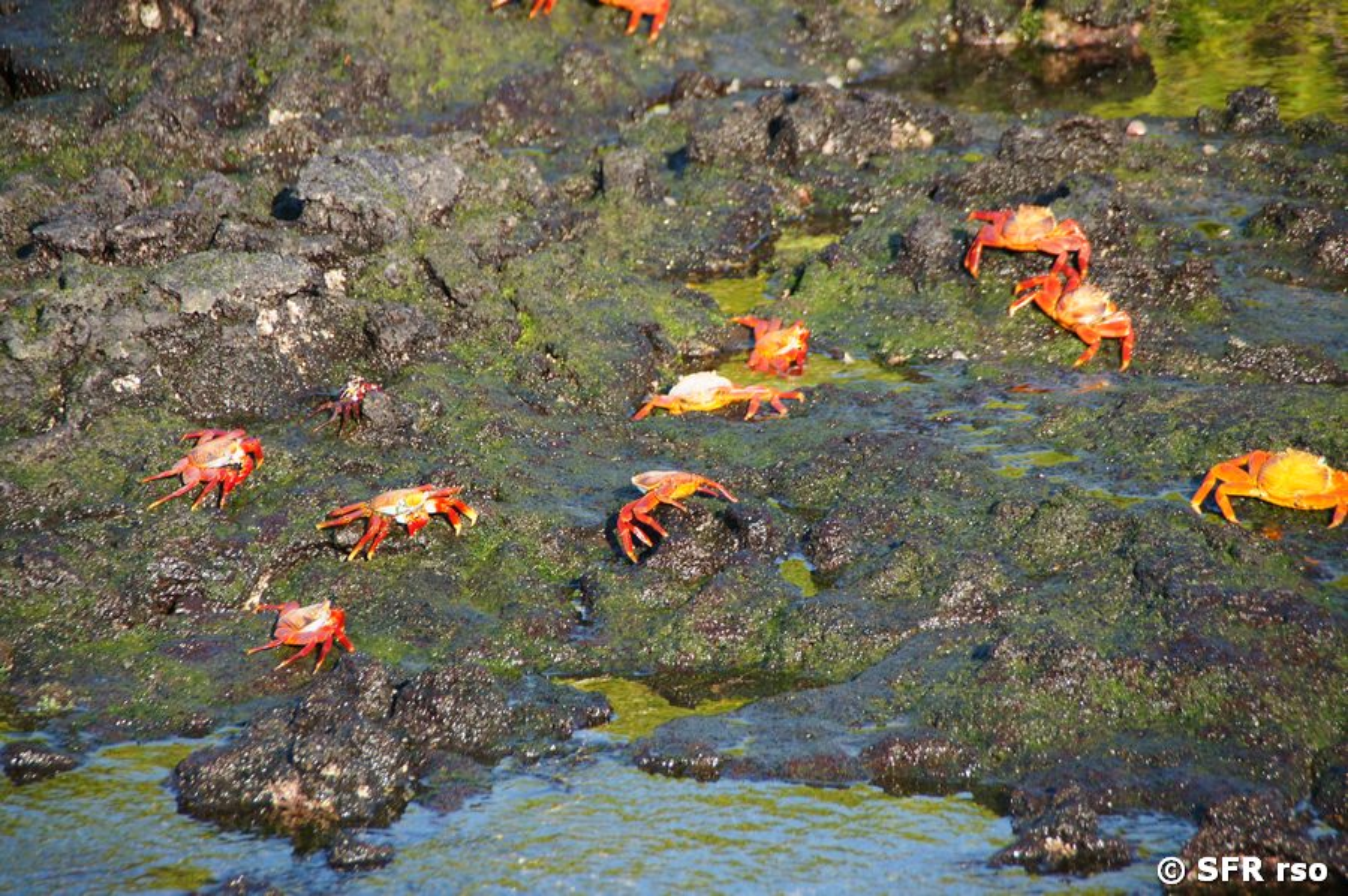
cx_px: 674
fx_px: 11782
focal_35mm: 315
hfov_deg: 6.5
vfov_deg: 4.4
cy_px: 448
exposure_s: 1/400
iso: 320
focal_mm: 210
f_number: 6.3
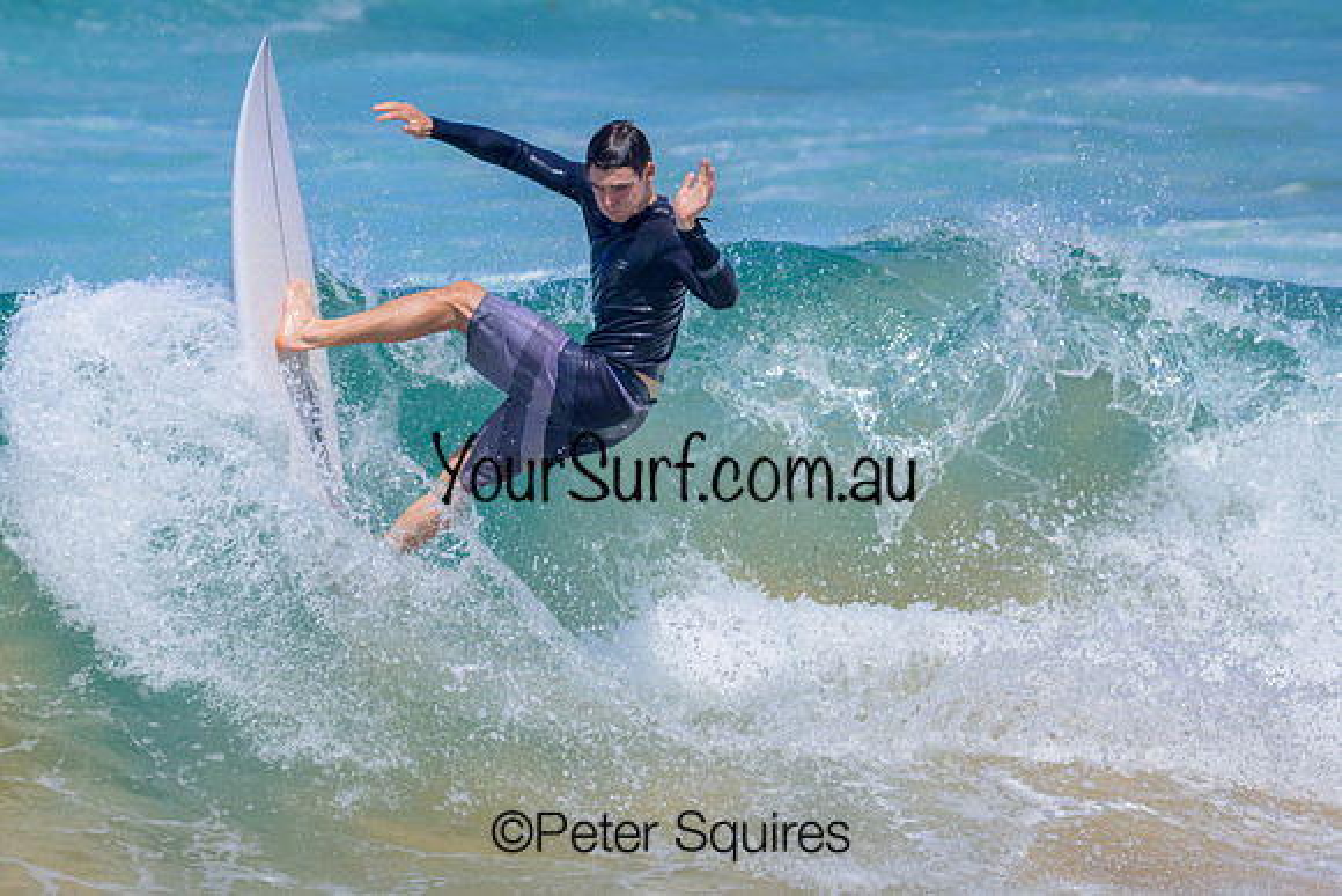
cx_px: 776
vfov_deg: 2.6
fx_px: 19410
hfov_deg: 4.0
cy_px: 518
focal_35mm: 521
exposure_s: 1/2000
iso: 720
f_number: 11
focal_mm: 450
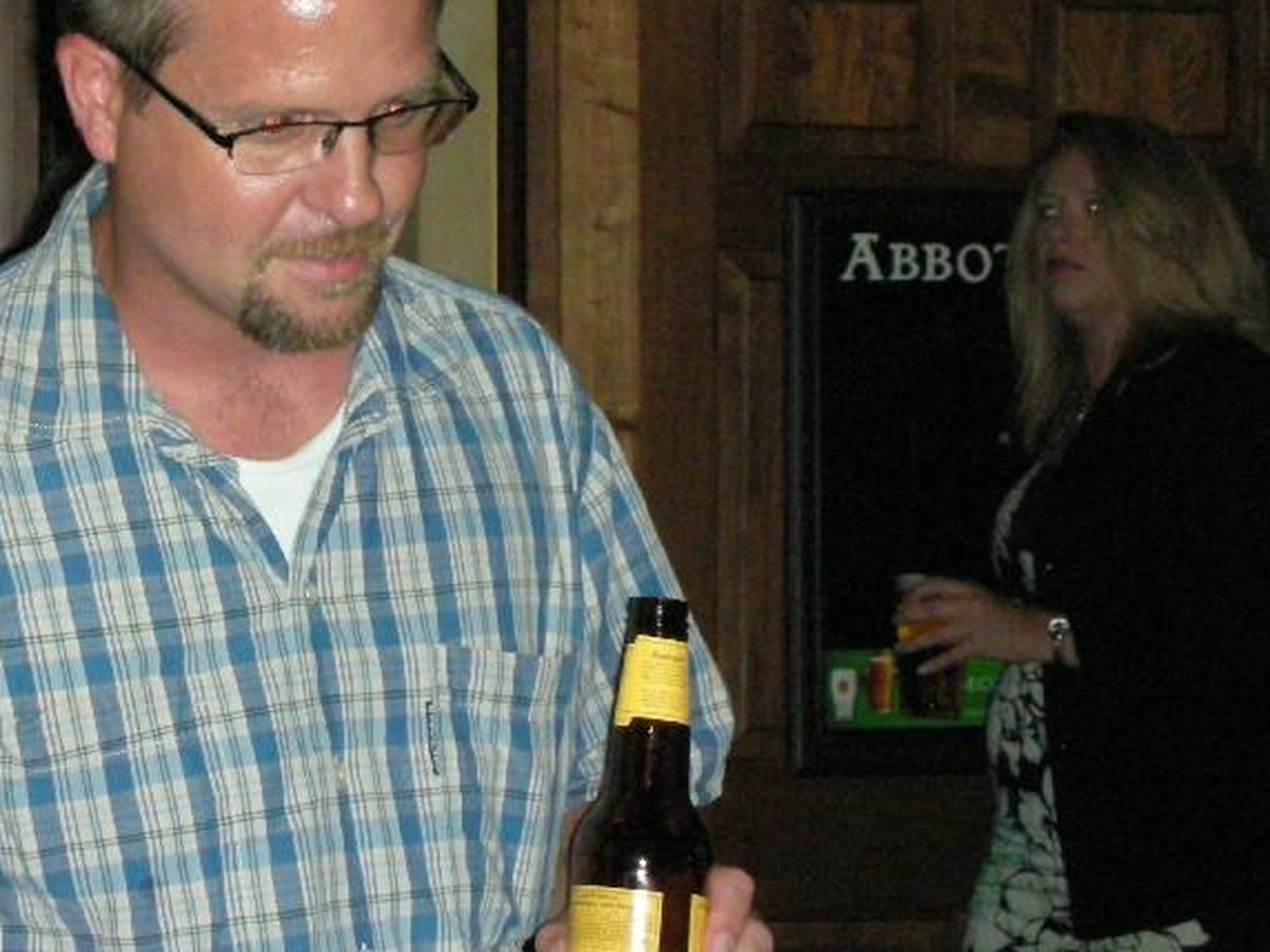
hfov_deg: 15.0
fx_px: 4806
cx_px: 306
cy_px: 293
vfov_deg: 11.3
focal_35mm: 131
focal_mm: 14.3
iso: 504
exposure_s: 1/120
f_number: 4.5
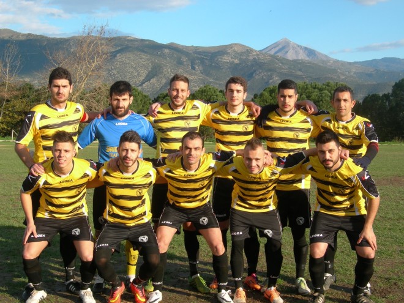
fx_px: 712
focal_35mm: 61
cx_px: 202
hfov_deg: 31.7
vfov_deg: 24.0
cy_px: 152
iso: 50
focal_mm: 12.7
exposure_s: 1/208
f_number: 5.9
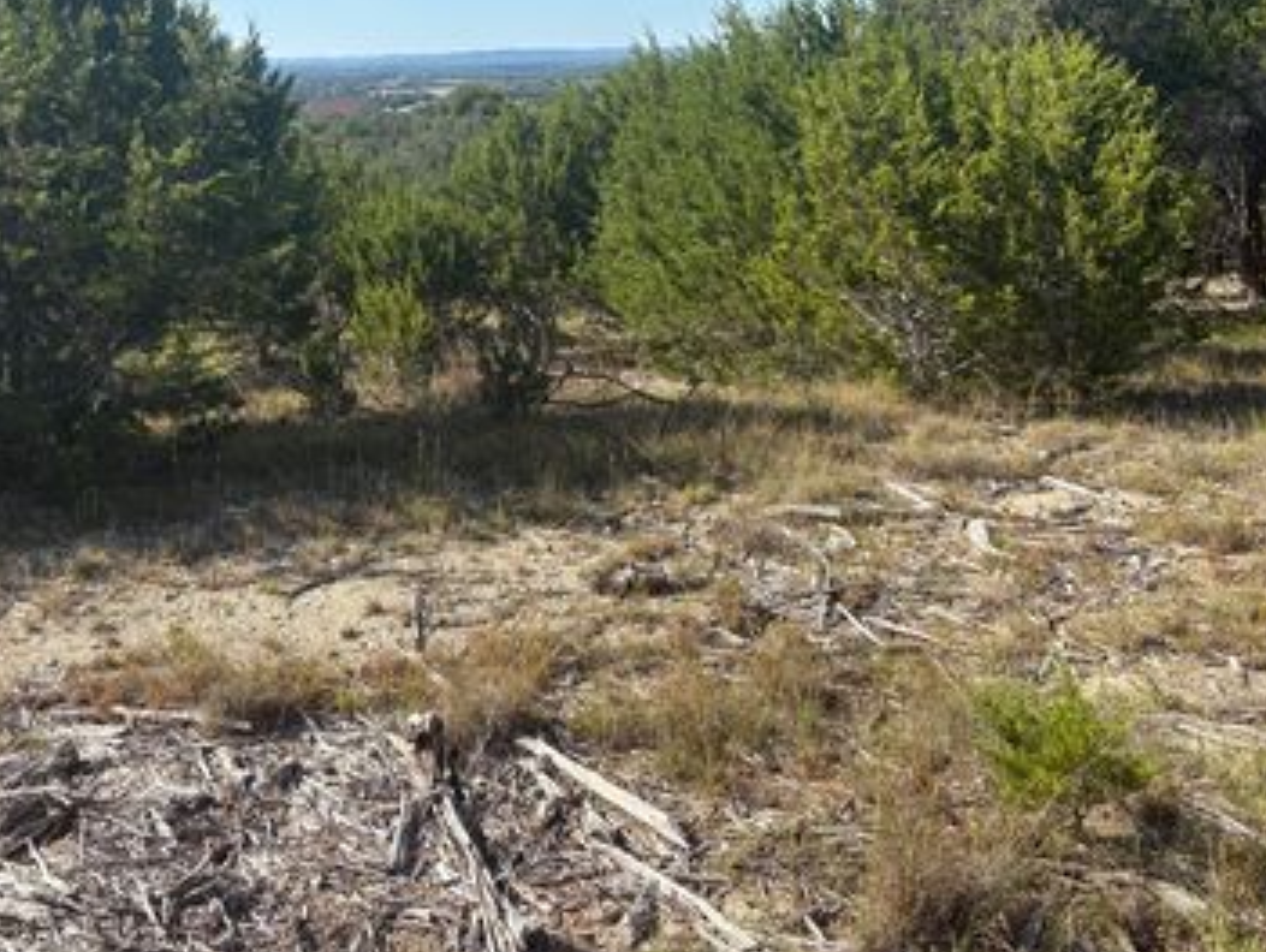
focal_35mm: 37
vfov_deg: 38.5
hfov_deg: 49.7
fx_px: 1355
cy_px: 359
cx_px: 487
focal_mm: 5.96
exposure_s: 1/2451
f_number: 1.6
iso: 50
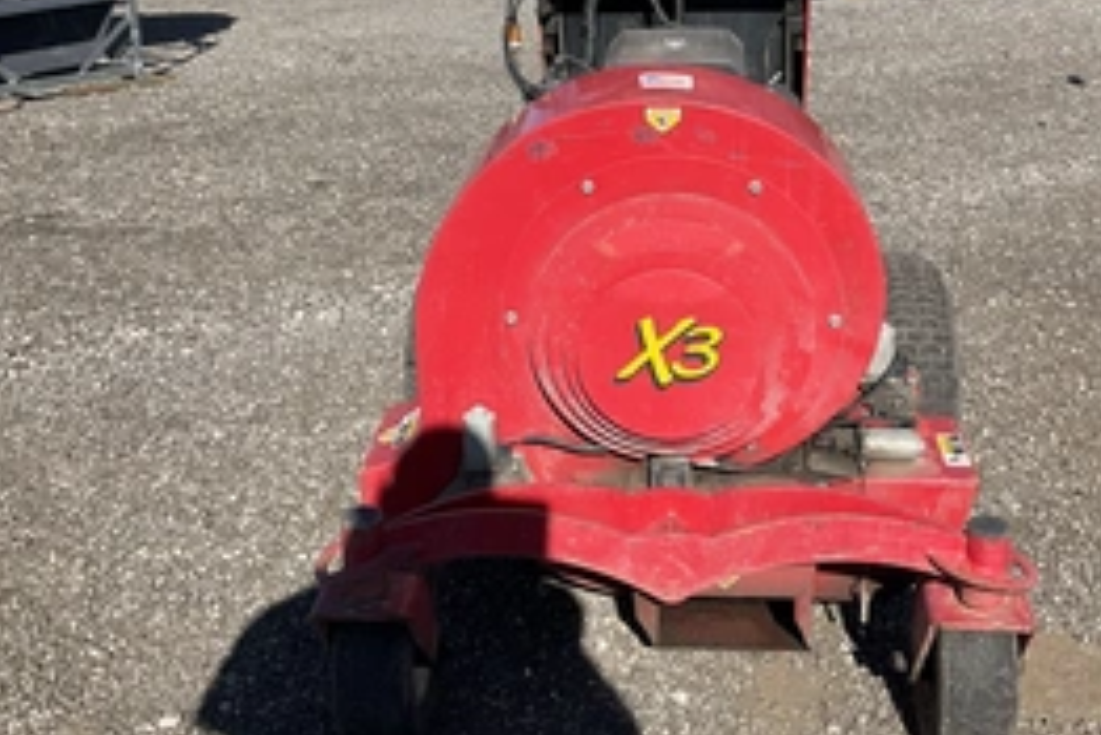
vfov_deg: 29.0
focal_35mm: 46
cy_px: 210
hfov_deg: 42.7
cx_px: 584
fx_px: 1408
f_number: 1.8
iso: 25
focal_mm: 3
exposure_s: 1/1451
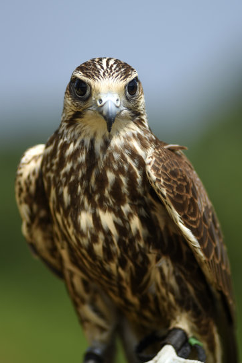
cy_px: 184
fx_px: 2053
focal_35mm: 204
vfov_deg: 10.1
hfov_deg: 6.7
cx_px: 110
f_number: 2.8
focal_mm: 180
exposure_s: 1/1000
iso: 50
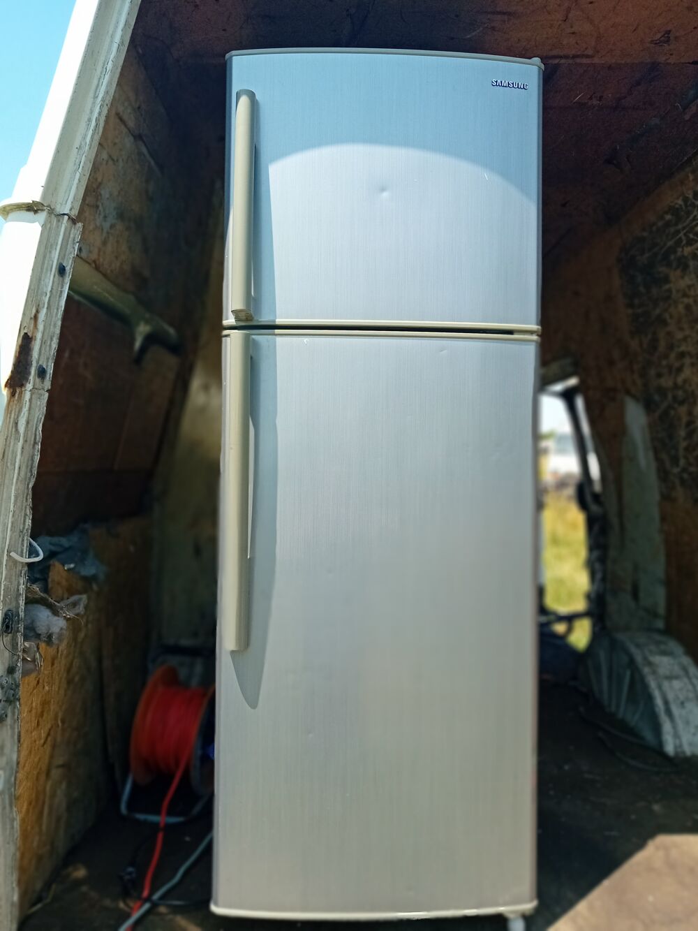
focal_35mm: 28
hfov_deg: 49.8
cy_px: 466
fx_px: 753
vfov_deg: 63.4
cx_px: 349
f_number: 2.8
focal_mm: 3.38
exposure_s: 1/301
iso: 125
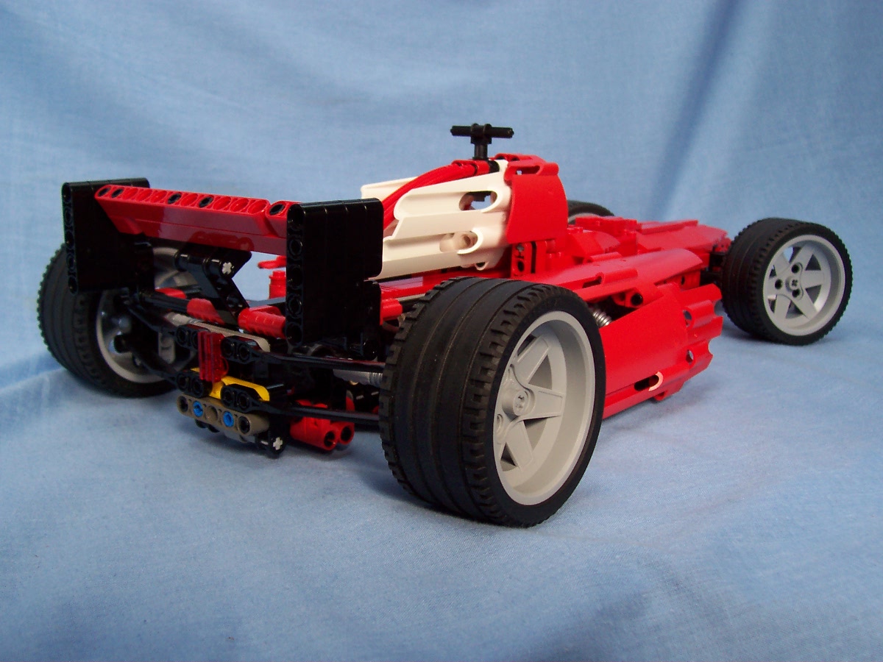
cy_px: 331
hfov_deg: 50.1
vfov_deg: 38.7
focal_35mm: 37
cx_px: 442
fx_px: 944
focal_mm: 5.6
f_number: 2.8
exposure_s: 1/250
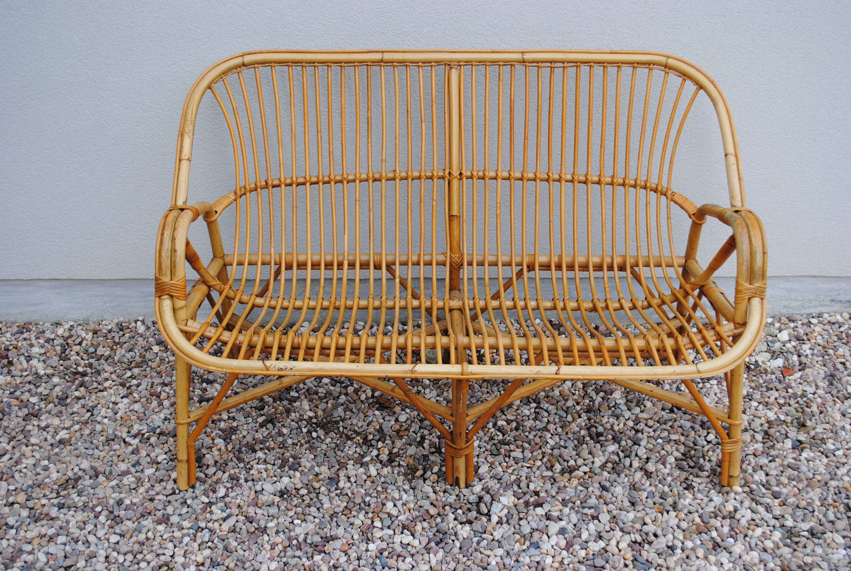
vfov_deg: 32.0
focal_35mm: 42
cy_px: 286
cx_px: 426
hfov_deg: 46.3
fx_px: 995
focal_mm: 28
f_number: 5.6
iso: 100
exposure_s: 1/125
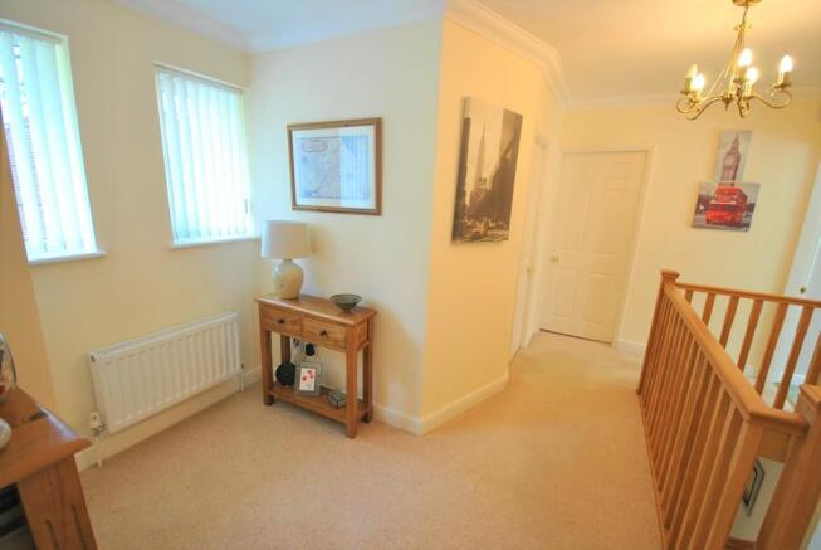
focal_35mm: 15
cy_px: 275
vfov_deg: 77.5
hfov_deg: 100.3
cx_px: 410
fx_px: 342
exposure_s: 1/30
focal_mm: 10
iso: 320
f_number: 4
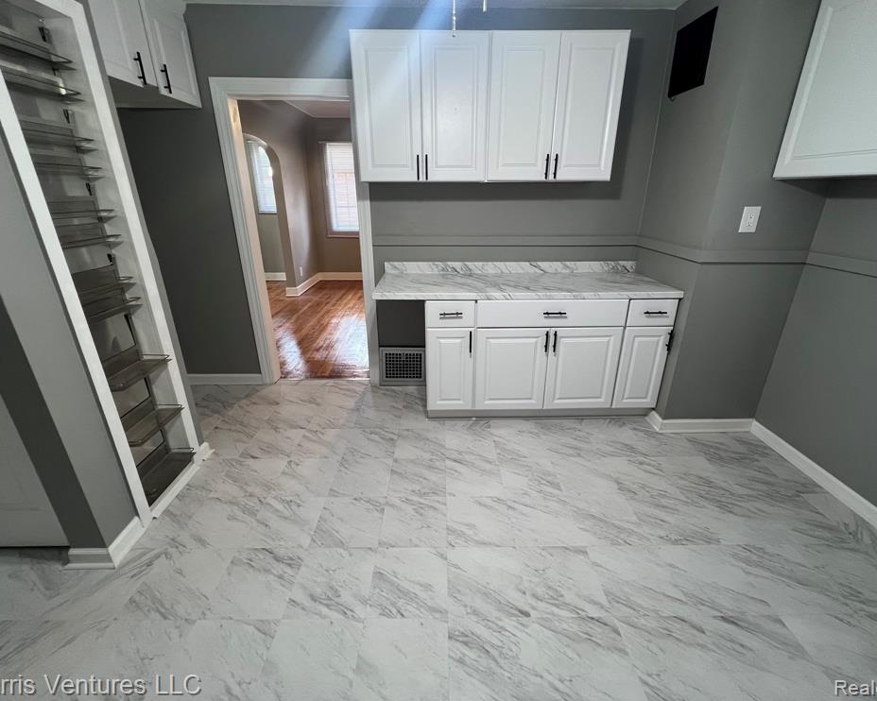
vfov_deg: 87.9
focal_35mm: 14
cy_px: 340
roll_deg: -0.4
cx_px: 446
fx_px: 363
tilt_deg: -21.9
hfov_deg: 100.7
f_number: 1.8
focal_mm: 1.57
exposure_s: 1/60
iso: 125
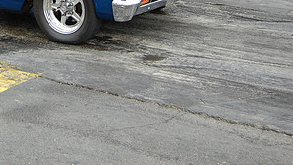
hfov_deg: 25.5
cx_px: 16
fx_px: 622
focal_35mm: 80
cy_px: -25
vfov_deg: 14.7
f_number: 4.2
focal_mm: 26
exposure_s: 1/640
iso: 400
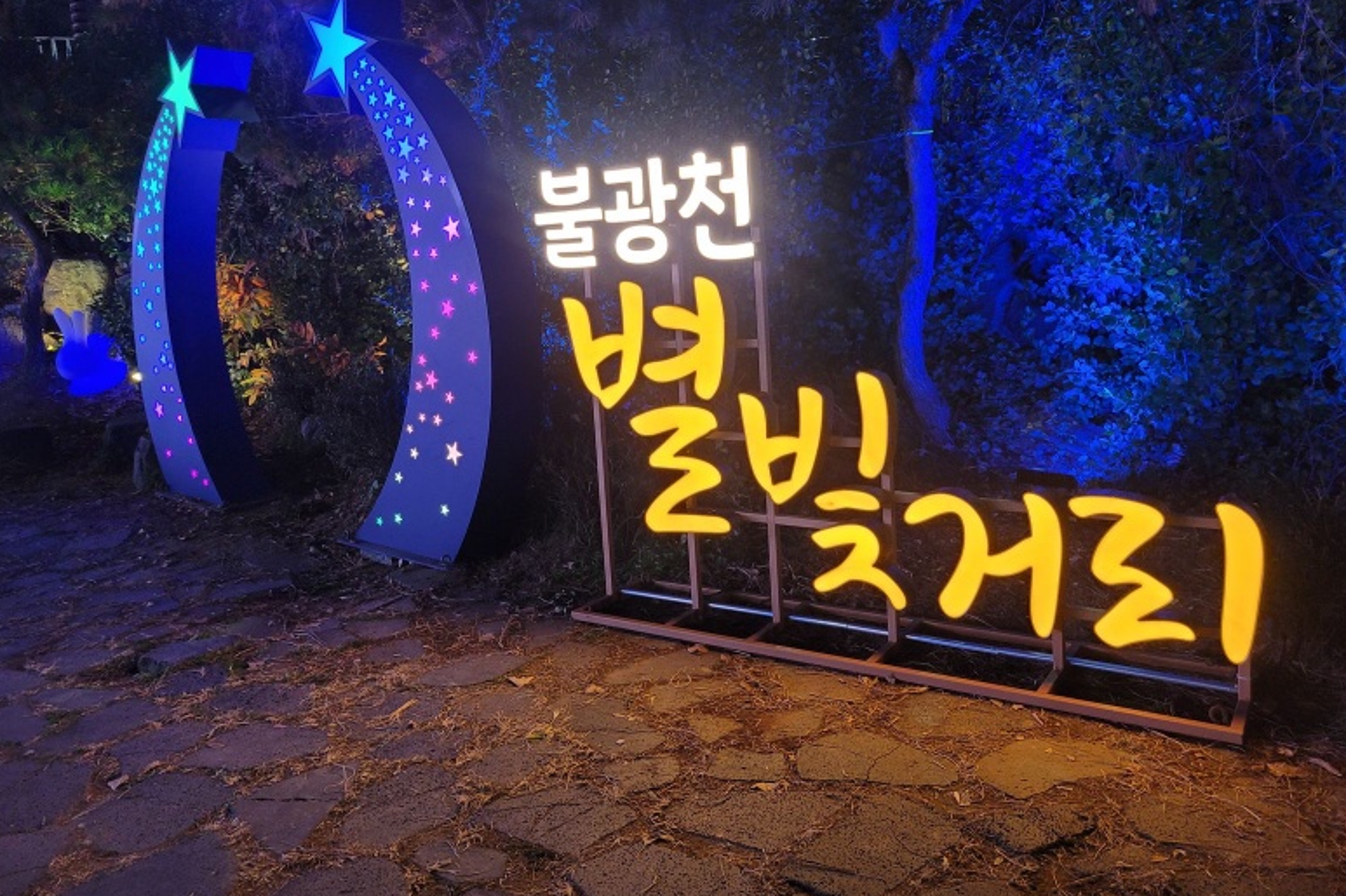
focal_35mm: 28
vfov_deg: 46.2
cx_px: 690
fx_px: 1047
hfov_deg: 65.5
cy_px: 383
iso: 250
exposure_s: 1/60
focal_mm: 5.4
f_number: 1.8
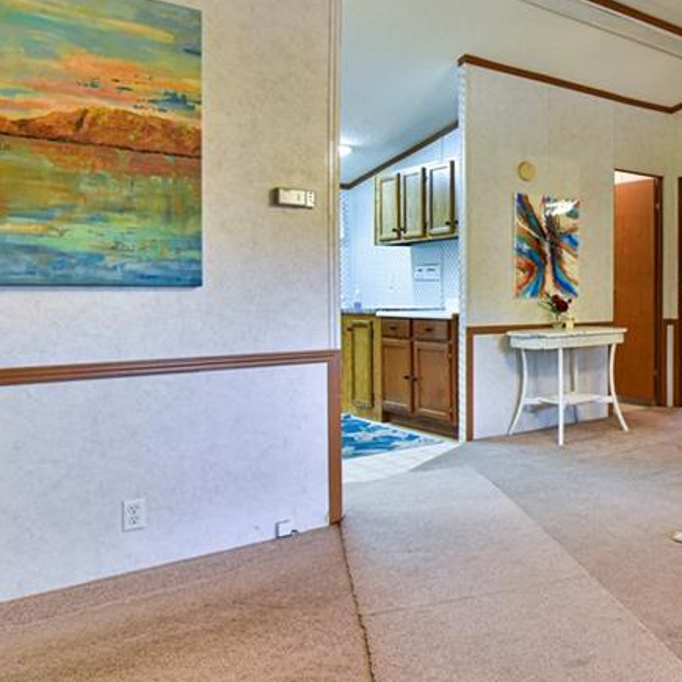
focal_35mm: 32
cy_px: 288
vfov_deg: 50.9
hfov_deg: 44.0
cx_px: 676
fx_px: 713
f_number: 5
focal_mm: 16
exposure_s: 1/100
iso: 1600
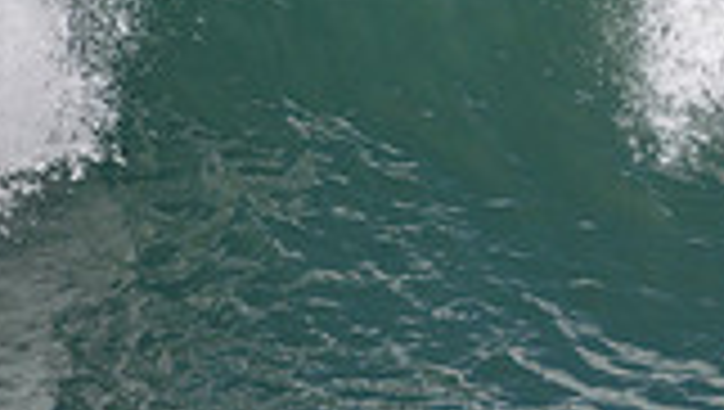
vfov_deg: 0.5
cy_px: 124
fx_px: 44590
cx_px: 1196
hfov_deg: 0.9
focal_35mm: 2320
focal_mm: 410
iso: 360
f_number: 5.6
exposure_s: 1/2000
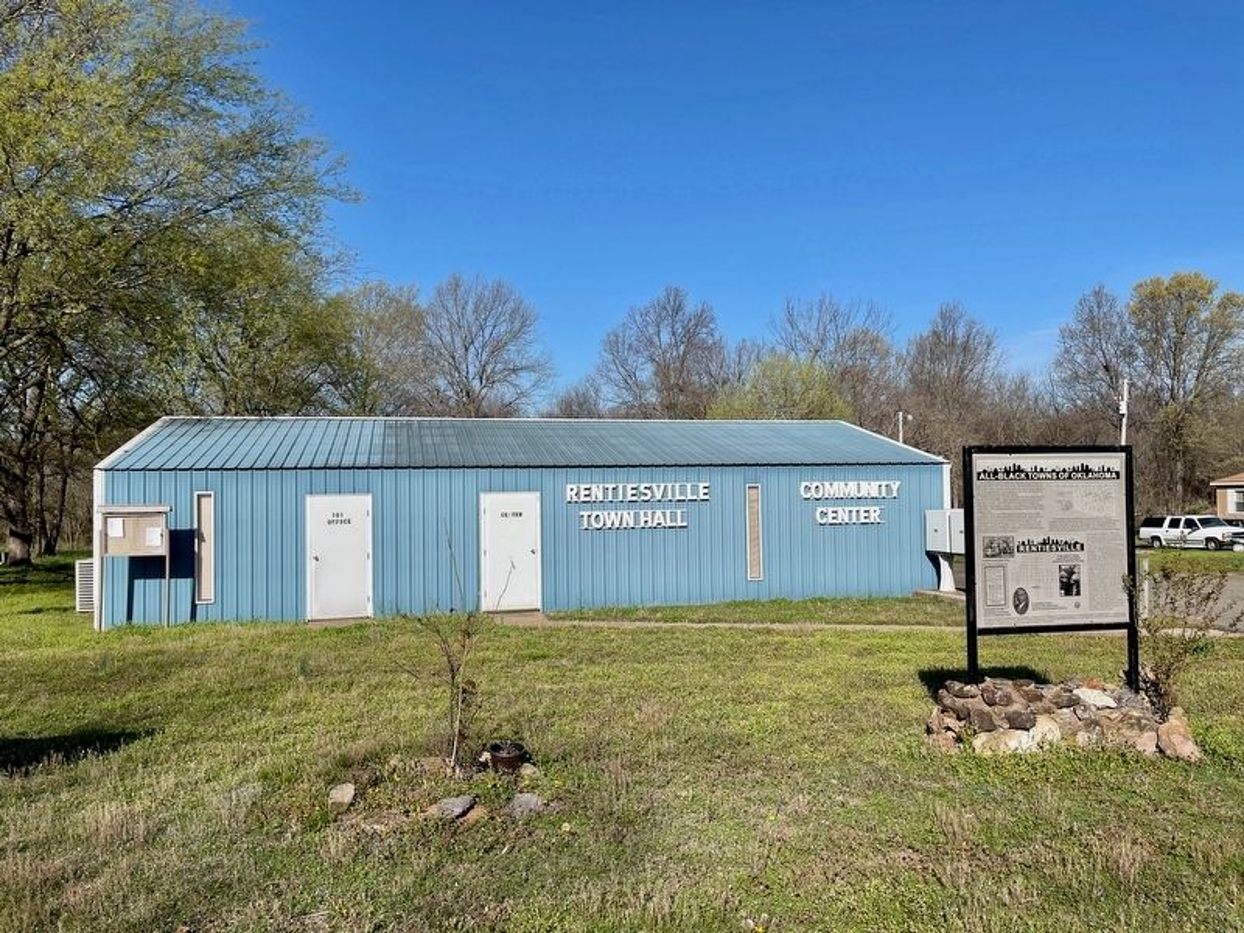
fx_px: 934
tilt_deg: +1.7
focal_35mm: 26
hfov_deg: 67.3
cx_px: 622
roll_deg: +1.5
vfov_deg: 53.1
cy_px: 466
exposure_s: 1/4464
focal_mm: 4.2
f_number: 1.6
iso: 32
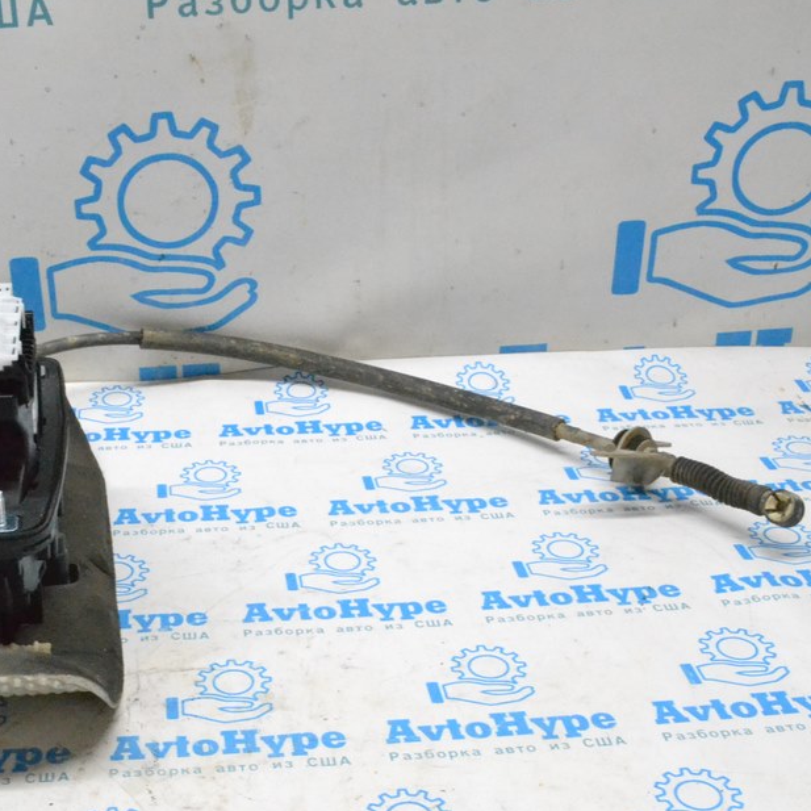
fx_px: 1458
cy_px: 382
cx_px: 223
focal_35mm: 55
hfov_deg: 30.7
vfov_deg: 31.1
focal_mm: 26
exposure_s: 1/100
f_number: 13
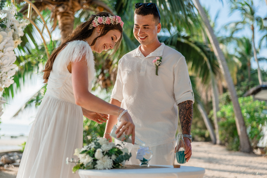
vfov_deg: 27.0
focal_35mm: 50
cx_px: 134
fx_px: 371
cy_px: 89
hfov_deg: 39.6
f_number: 2.2
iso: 800
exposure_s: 1/3200
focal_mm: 50
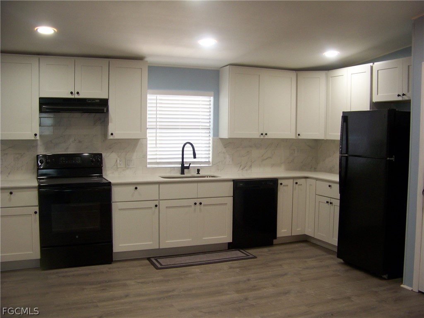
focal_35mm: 36
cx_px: 212
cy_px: 159
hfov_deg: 51.4
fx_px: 441
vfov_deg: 39.7
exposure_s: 1/30
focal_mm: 5.85
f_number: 2.8
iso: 100
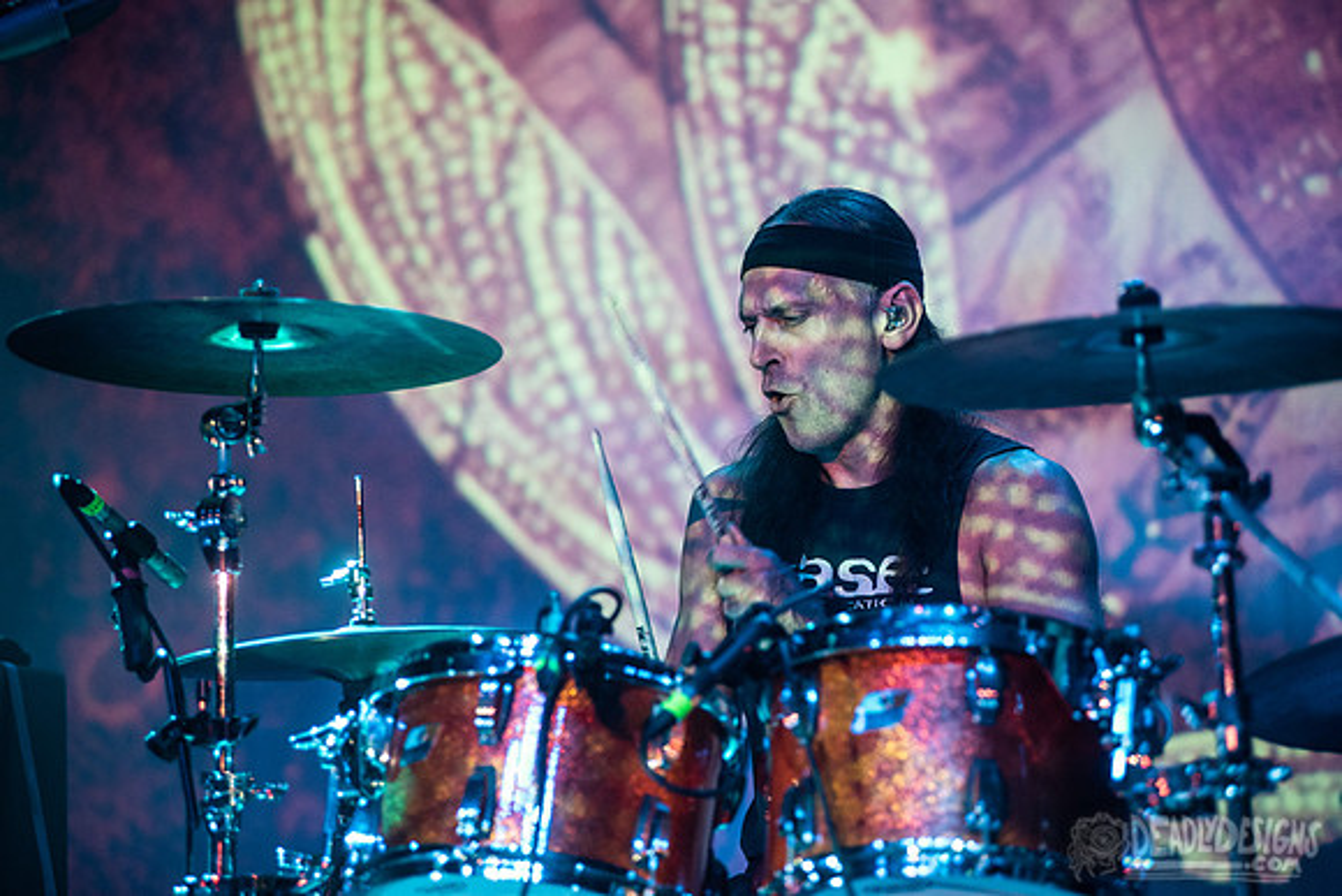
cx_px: 671
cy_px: 448
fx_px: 5406
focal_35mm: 145
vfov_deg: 9.5
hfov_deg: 14.2
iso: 3200
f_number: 3.2
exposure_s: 1/320
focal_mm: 145
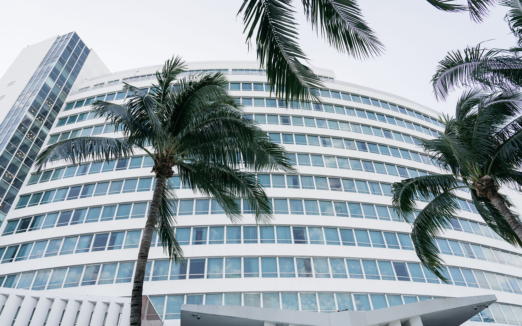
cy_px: 165
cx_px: 259
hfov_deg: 72.6
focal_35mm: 25
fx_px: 356
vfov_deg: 49.3
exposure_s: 1/800
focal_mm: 24
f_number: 5.6
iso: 250
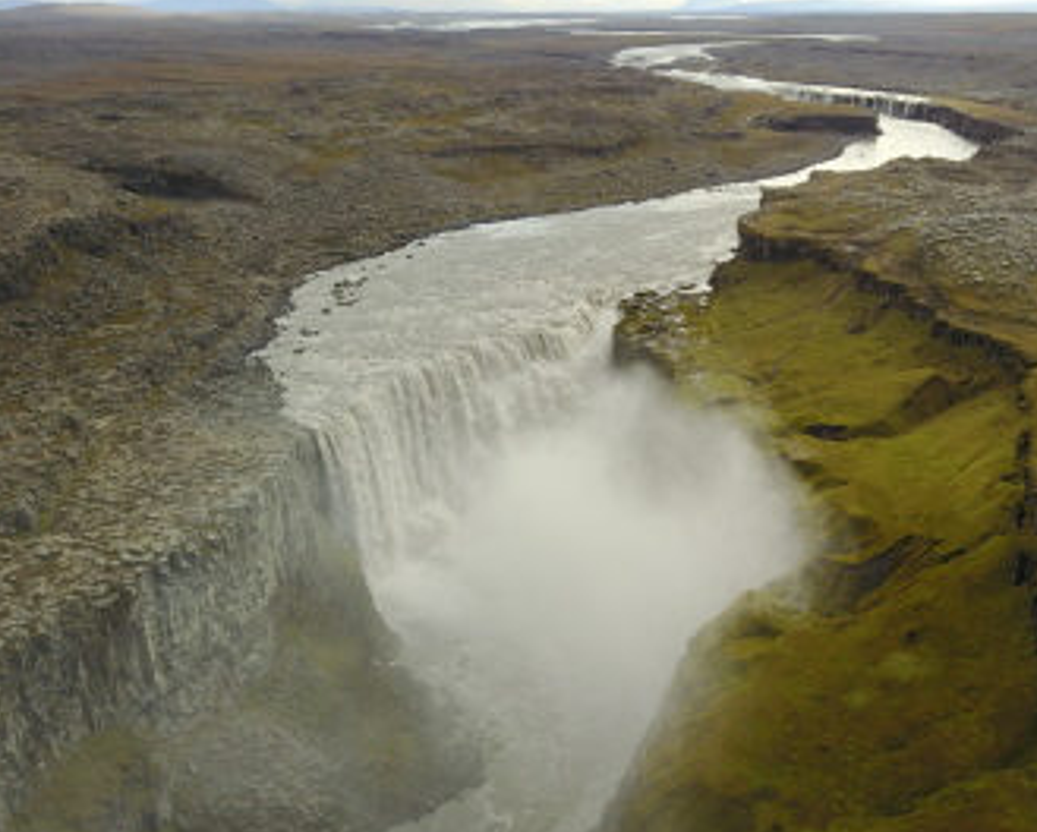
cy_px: 500
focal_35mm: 42
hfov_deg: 42.9
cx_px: 723
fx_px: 1291
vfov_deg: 35.6
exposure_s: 1/50
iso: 126
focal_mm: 4.73
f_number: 2.2
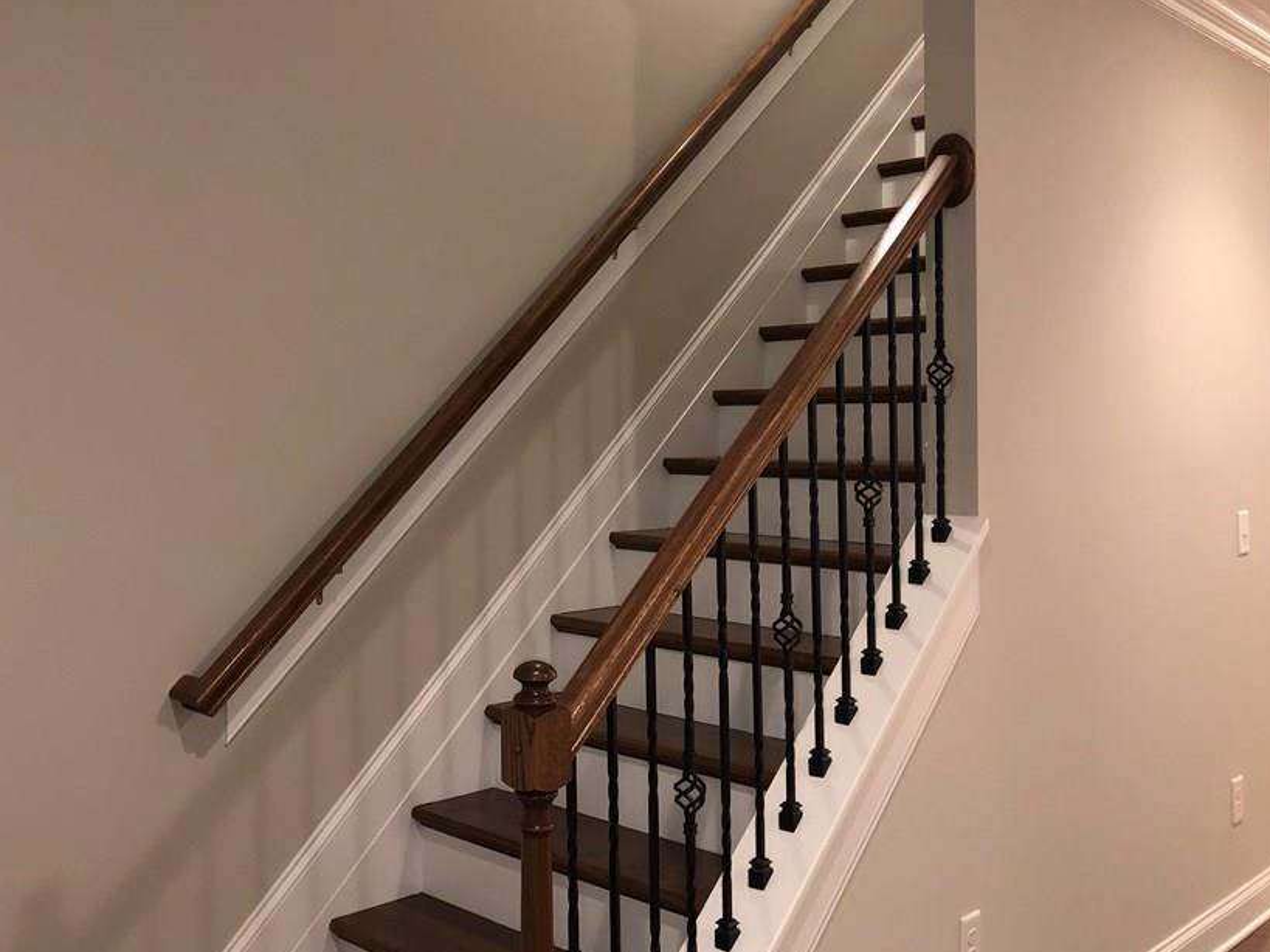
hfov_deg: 52.3
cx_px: 509
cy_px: 392
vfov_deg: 40.5
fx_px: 1284
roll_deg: +1.2
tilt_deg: +1.5
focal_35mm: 35
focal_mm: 3.99
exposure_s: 1/15
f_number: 1.8
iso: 80
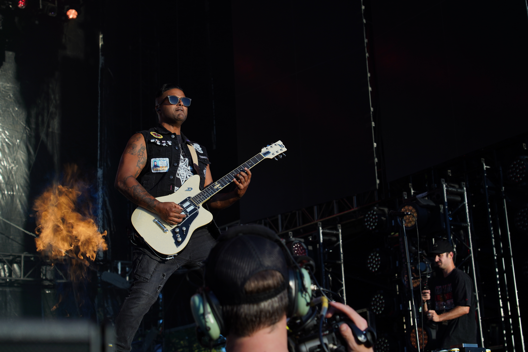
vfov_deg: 21.9
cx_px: 264
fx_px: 909
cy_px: 176
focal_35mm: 62
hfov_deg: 32.4
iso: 100
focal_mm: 62
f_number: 6.3
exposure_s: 1/400
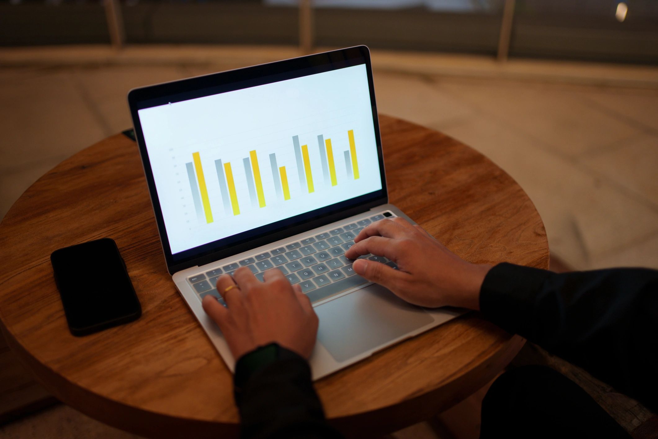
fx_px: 640
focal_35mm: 35
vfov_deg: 37.9
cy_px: 220
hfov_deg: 54.4
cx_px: 329
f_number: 1.8
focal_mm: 35
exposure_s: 1/40
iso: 160
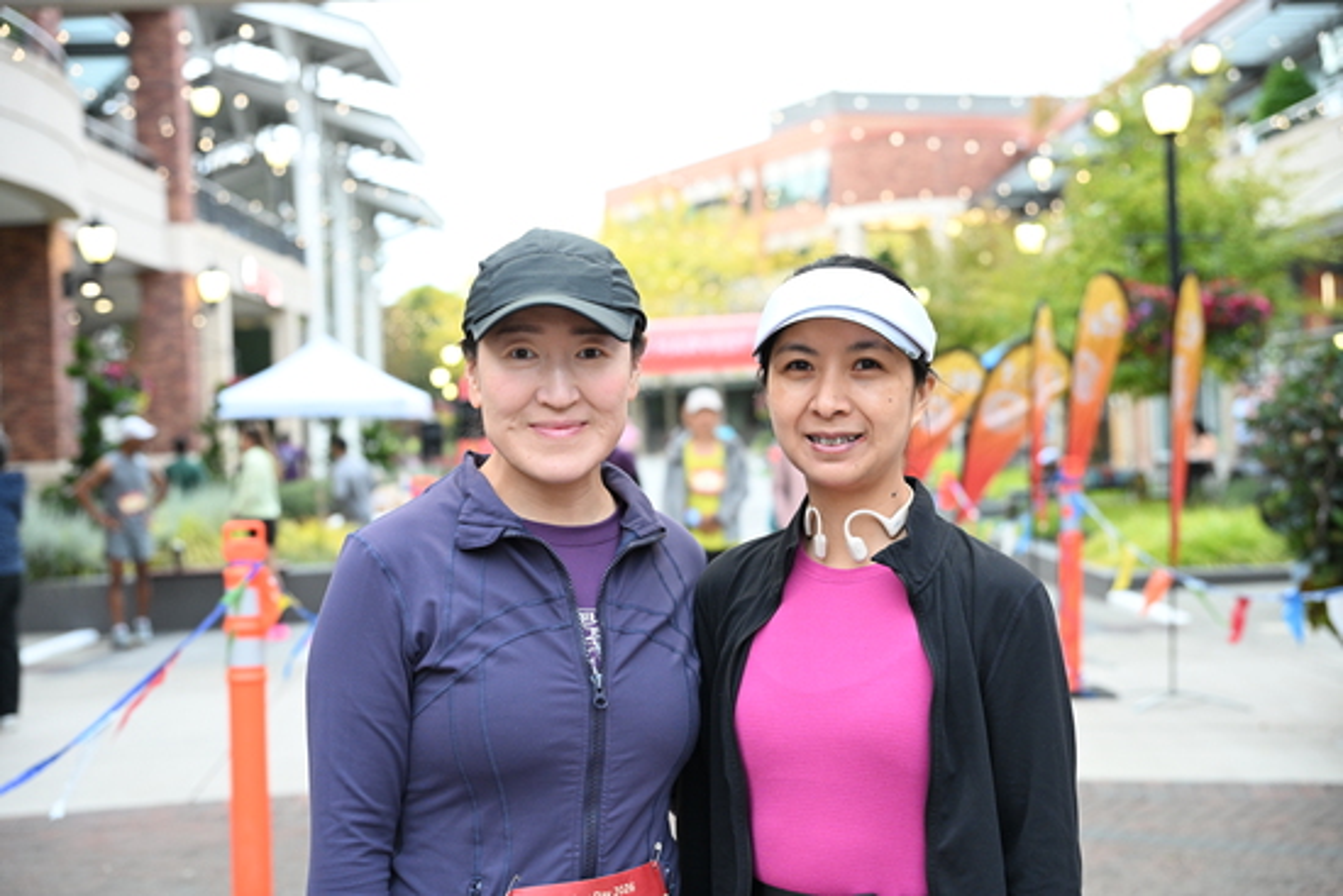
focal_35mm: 56
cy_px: 448
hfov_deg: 35.6
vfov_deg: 24.2
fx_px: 2090
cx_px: 672
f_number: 4
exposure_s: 1/200
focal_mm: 56
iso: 2000
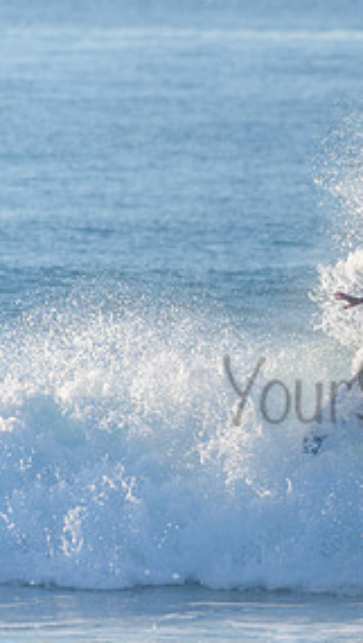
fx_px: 18165
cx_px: 455
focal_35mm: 1065
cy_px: 371
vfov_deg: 2.0
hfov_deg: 1.1
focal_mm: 500
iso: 280
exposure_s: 1/2000
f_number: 5.6
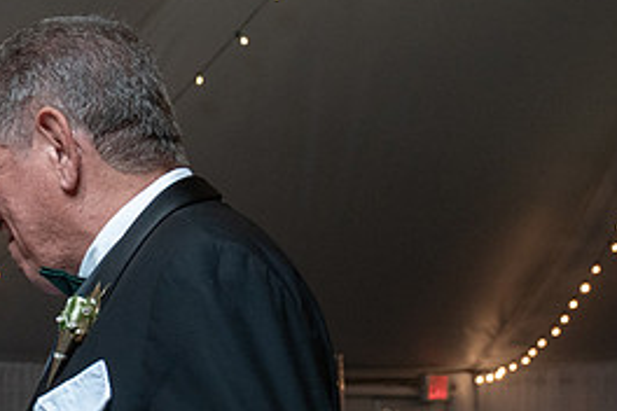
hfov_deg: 18.0
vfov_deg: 12.4
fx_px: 1868
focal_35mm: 109
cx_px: -95
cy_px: 405
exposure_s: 1/200
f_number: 4
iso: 2000
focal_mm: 38
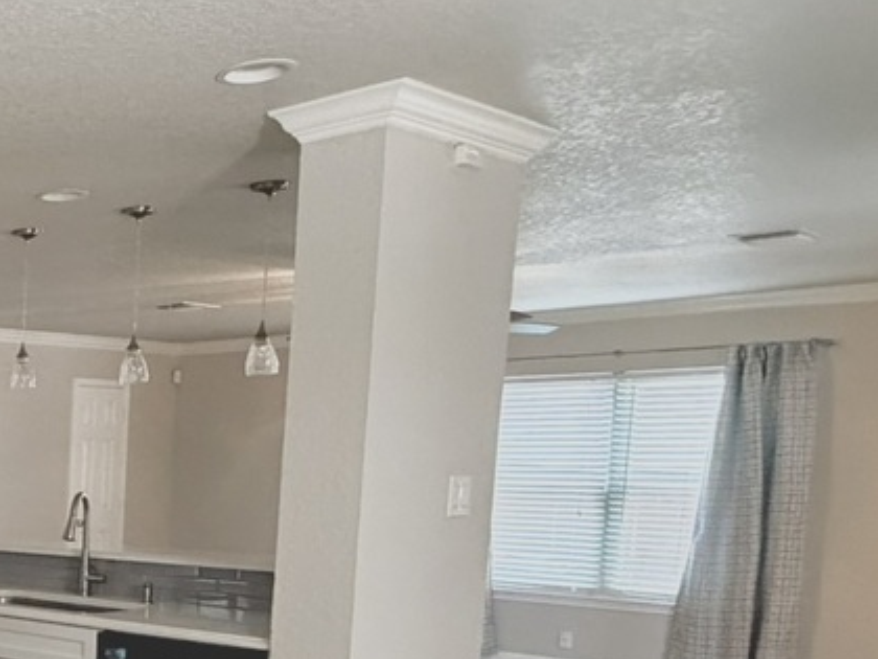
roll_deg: -0.3
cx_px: -291
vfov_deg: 28.9
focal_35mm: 48
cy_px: 611
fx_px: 1217
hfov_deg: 30.4
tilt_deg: -7.7
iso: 640
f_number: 2.2
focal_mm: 2.22
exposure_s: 1/60
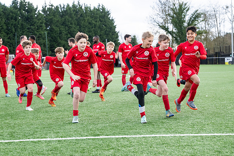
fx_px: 556
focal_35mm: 86
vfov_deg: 16.0
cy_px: 88
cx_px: 91
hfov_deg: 23.7
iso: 800
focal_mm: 70
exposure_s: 1/1600
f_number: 4
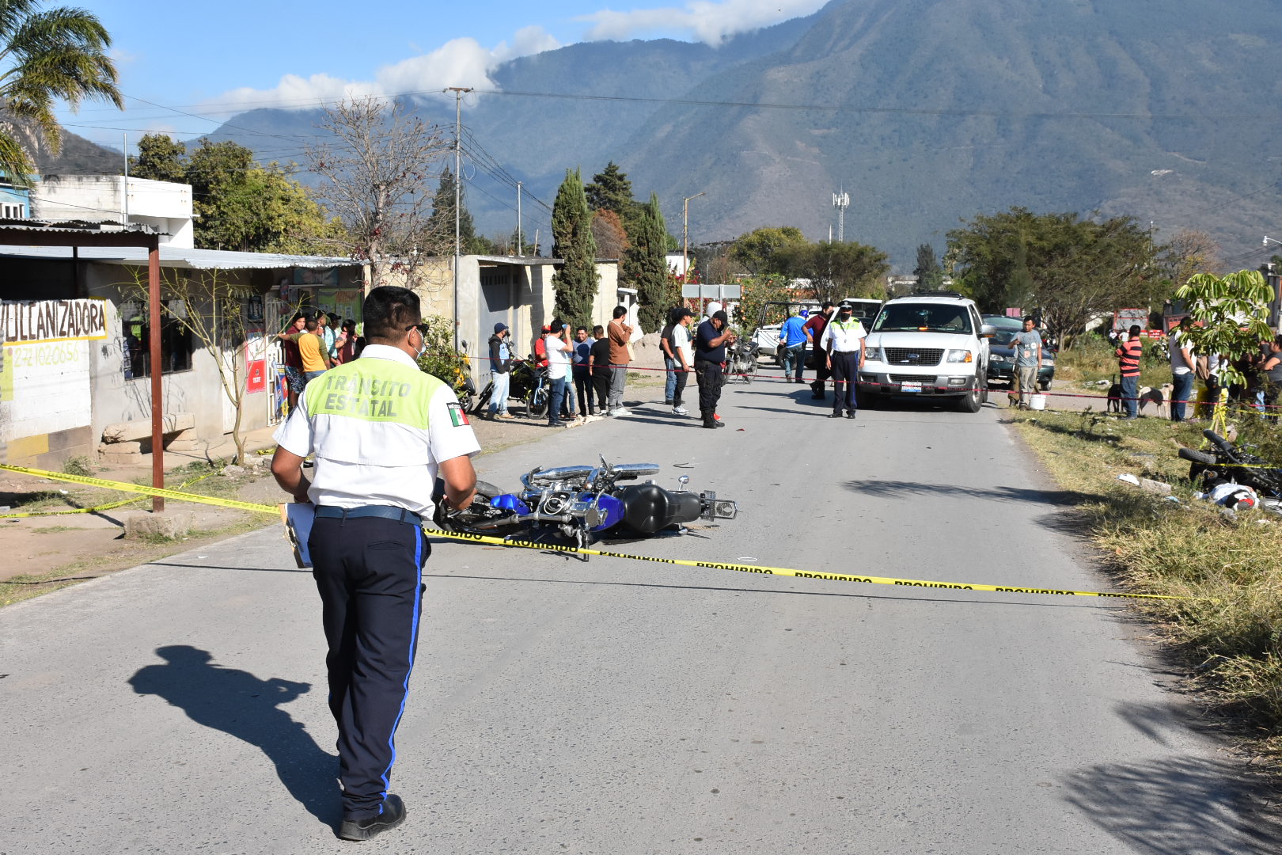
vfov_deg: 29.9
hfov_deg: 43.6
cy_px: 428
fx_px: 1602
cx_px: 641
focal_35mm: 45
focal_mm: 30
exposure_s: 1/800
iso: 800
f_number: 14
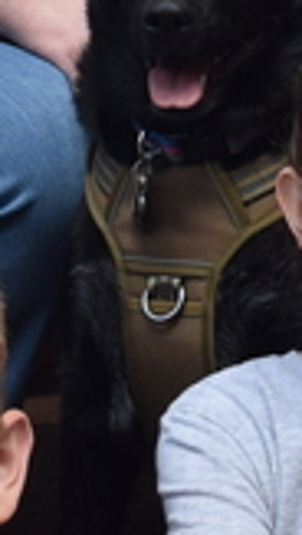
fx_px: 4051
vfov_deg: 7.5
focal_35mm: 285
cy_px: -151
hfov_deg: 4.3
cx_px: 400
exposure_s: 1/200
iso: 400
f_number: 7.1
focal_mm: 29
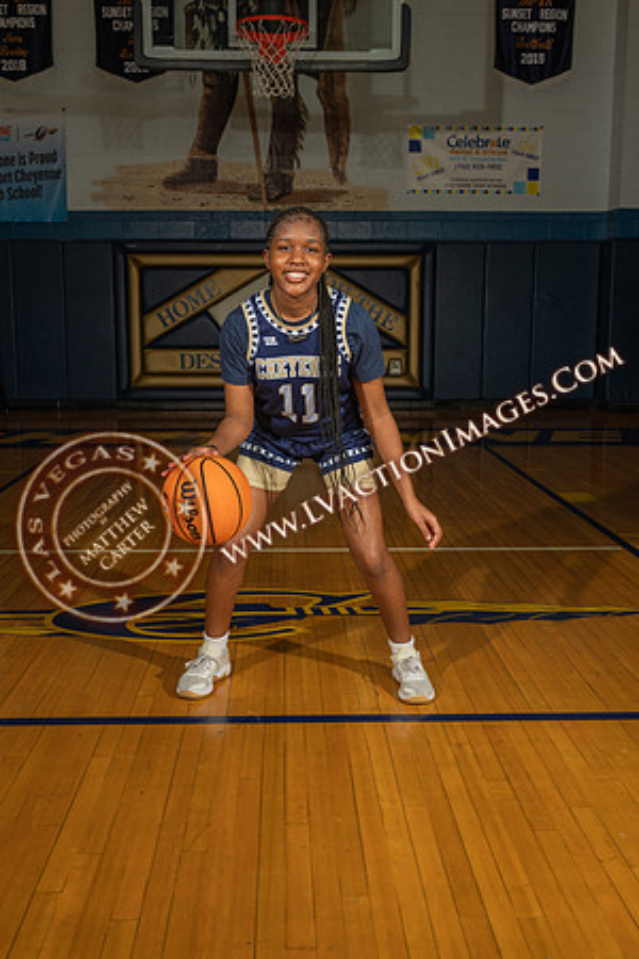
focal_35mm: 38
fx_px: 1012
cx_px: 320
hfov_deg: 35.1
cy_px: 480
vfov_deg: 50.7
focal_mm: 38
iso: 160
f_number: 7.1
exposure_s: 1/200
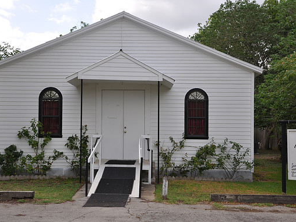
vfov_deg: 25.4
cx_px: 139
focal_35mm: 58
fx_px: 492
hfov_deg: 33.5
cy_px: 111
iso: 200
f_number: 9
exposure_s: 1/80
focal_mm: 35
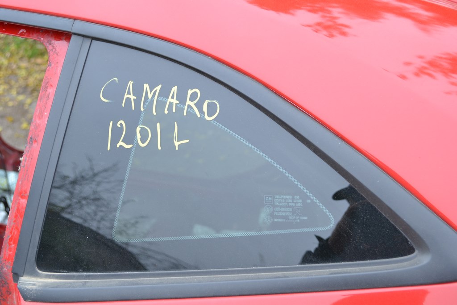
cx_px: 228
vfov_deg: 26.5
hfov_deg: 38.9
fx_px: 647
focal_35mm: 51
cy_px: 152
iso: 400
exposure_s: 1/125
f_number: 5.6
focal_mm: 34
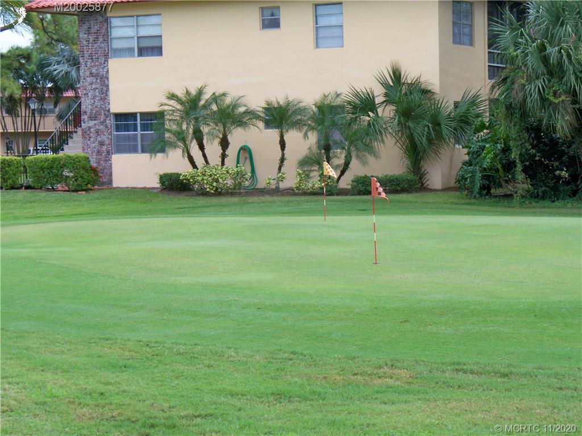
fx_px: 1732
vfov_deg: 14.4
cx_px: 291
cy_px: 218
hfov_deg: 19.1
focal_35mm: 103
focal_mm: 22.05
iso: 100
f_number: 6.6
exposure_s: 1/320
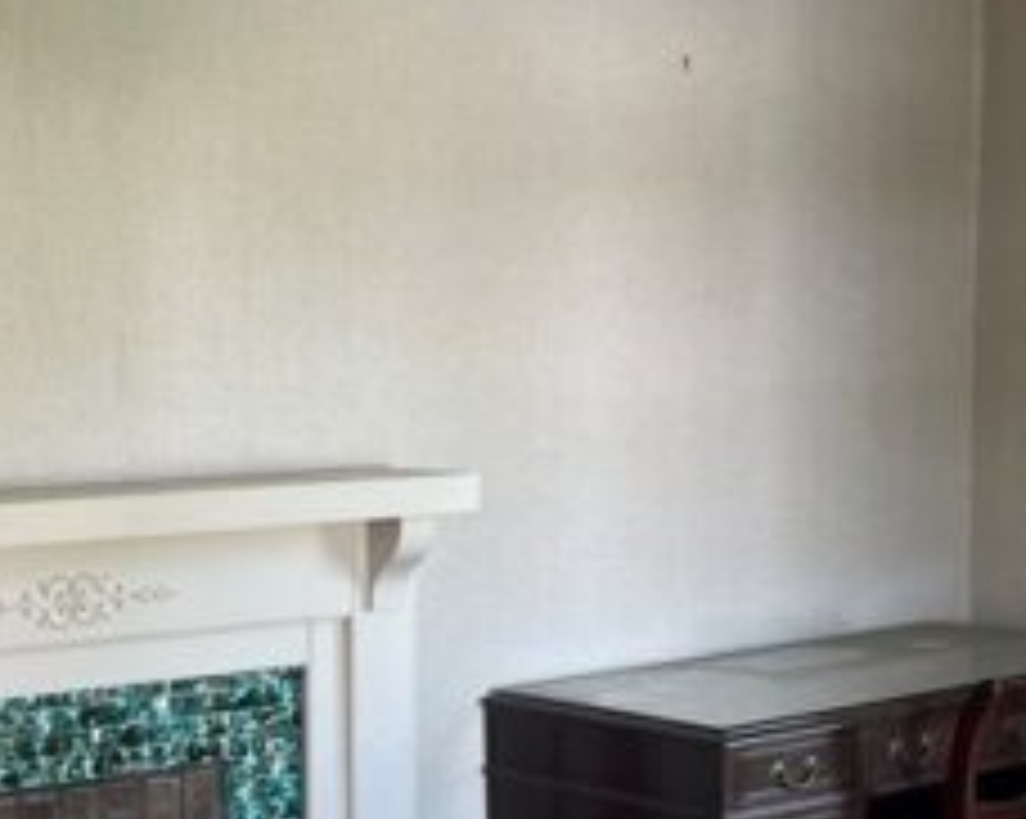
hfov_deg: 21.5
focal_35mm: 89
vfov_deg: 17.1
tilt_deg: -7.1
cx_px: 410
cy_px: 662
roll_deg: +0.7
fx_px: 2700
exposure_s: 1/111
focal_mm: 5.1
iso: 125
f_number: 1.6
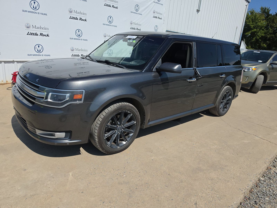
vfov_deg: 58.9
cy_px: 104
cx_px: 138
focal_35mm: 23
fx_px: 184
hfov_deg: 73.9
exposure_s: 1/7940
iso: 43
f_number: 1.4
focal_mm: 6.5
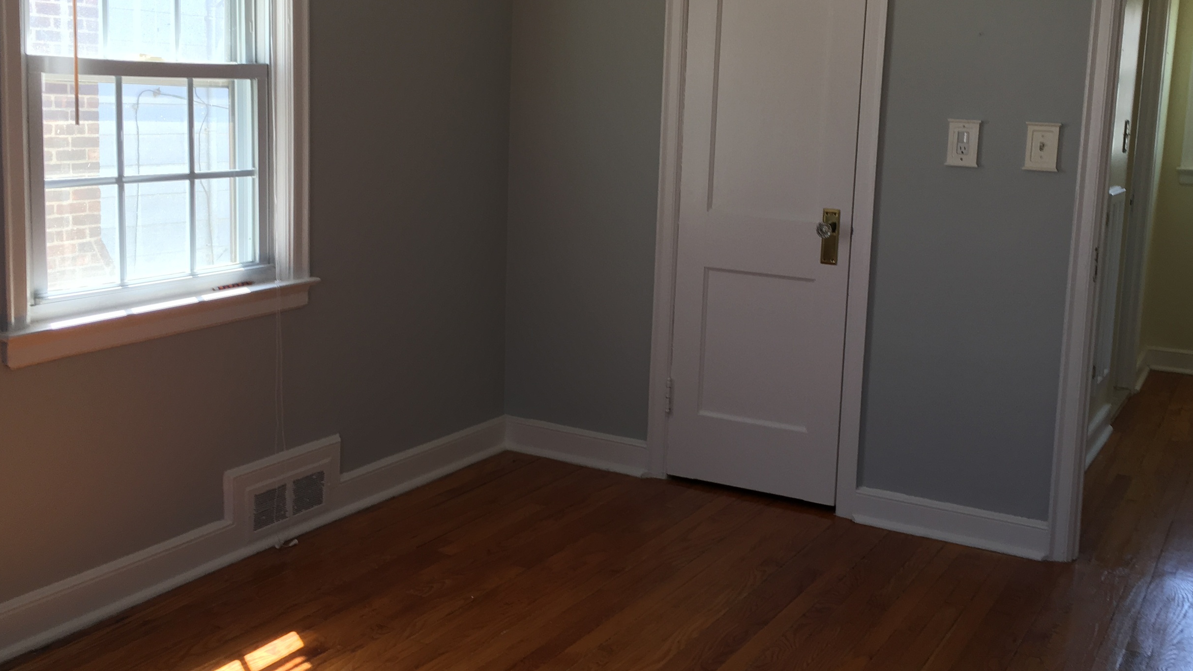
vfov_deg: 29.6
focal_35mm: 40
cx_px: 665
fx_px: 1265
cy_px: 251
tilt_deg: -8.2
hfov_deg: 50.4
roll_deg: -3.4
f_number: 2.2
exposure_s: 1/60
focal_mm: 4.15
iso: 25
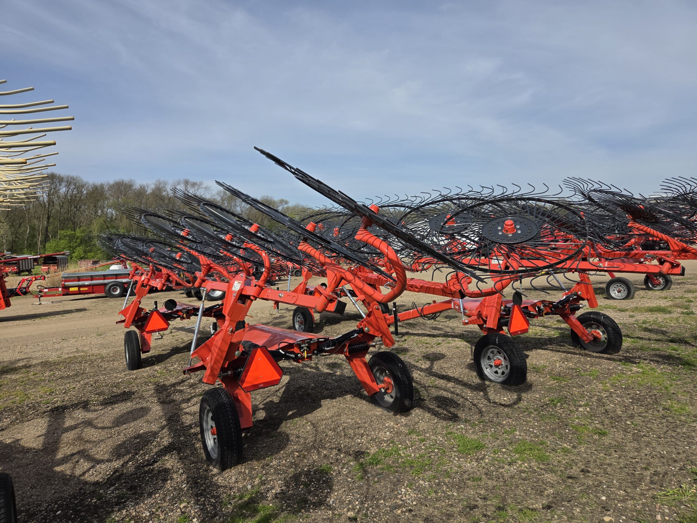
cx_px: 348
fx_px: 463
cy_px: 262
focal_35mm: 23
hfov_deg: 73.9
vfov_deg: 58.9
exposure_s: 1/5543
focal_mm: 5.4
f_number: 1.8
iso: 80
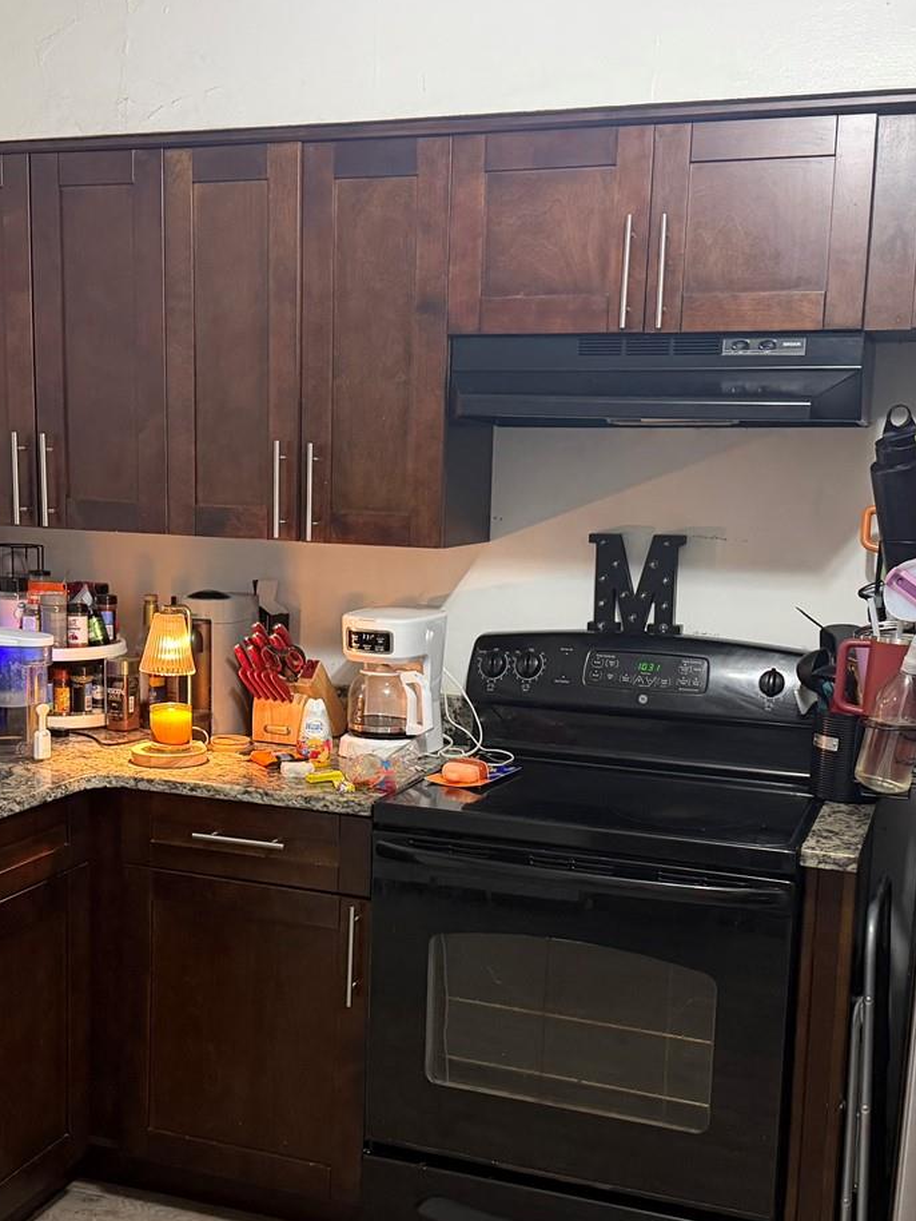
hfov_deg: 34.4
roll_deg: -1.5
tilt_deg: -9.2
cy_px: 708
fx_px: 1481
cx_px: 427
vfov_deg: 44.6
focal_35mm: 42
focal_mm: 6.76
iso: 400
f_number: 1.78
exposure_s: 1/60
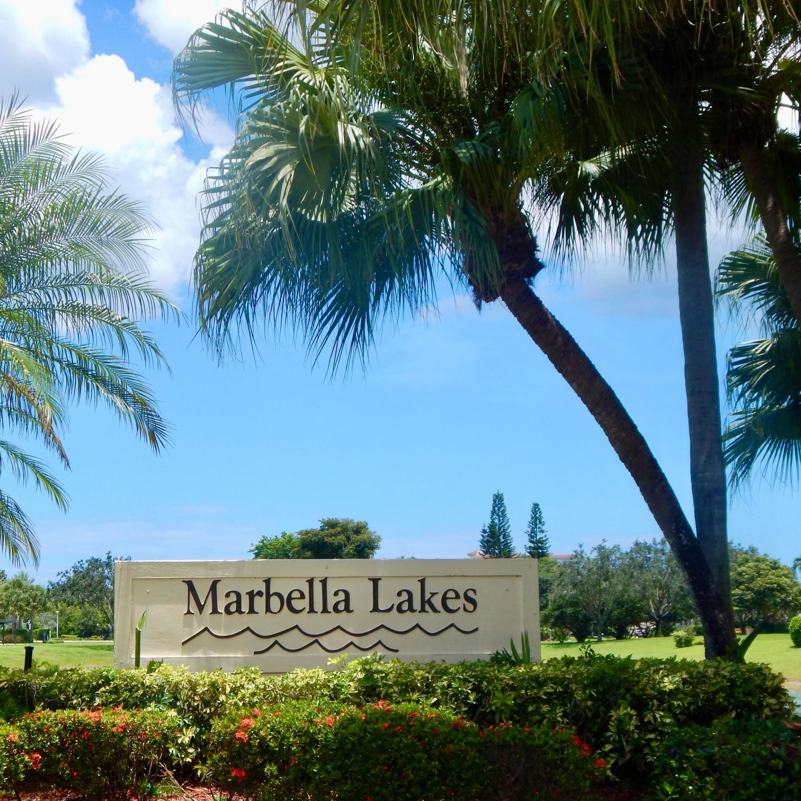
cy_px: 400
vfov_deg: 26.9
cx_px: 334
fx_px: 1675
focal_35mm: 64
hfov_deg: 26.8
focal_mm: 9.7
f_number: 3.8
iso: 125
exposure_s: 1/1500
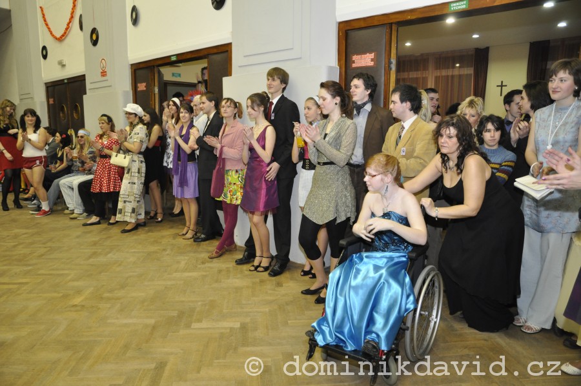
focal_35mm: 24
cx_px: 290
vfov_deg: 53.0
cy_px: 193
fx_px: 387
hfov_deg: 73.8
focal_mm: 16
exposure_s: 1/50
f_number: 3.5
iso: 1000
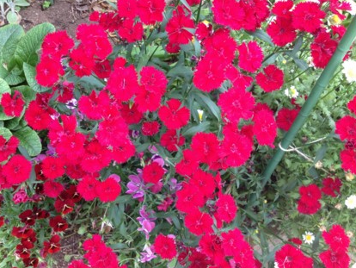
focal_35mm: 38
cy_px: 126
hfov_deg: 48.9
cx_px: 165
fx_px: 391
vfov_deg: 37.7
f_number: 2.4
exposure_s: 1/120
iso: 80
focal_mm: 4.28
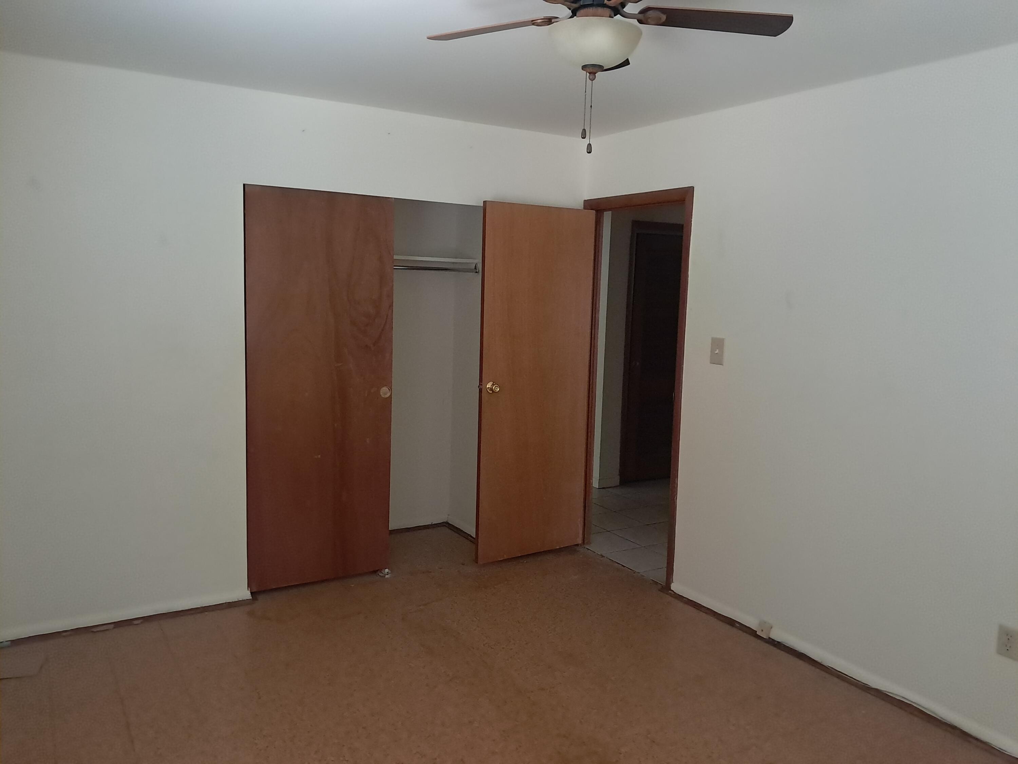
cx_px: 509
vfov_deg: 51.4
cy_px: 382
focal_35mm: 27
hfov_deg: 65.3
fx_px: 794
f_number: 1.8
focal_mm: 4
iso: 1000
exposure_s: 1/60
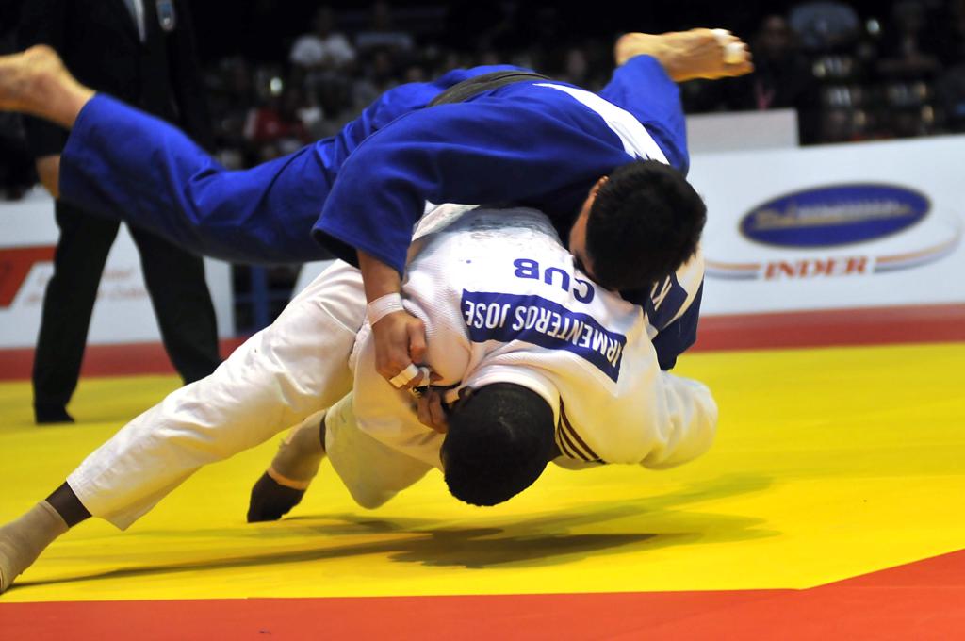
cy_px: 320
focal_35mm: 120
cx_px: 482
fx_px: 3213
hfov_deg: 17.1
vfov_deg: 11.4
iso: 800
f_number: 2.8
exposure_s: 1/500
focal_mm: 80
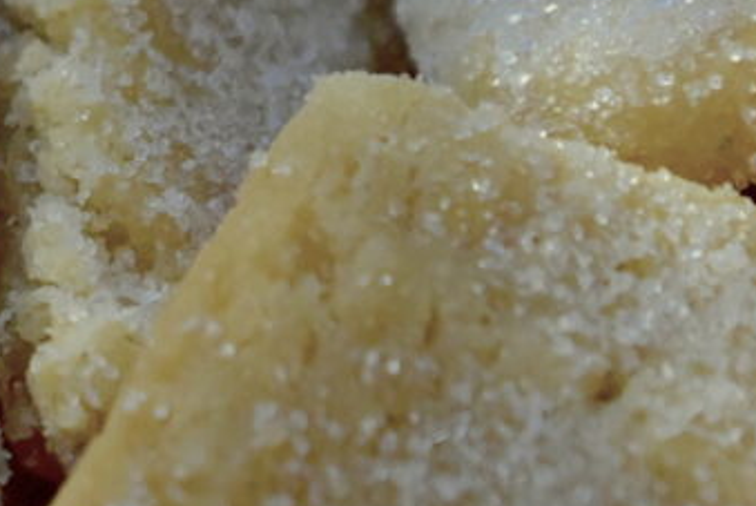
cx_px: -602
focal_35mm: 528
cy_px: 14
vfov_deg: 2.6
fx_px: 11102
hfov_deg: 3.9
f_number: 3.2
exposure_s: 1/2500
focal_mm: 70
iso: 2500
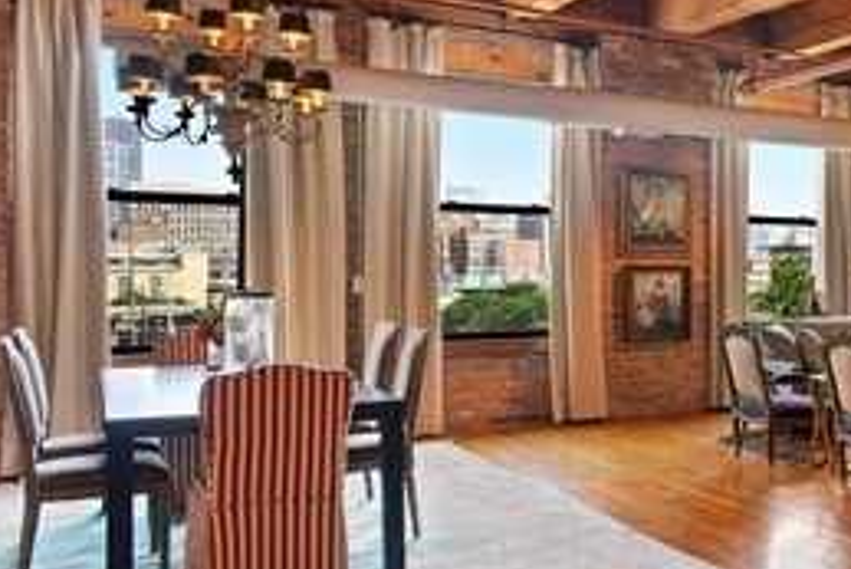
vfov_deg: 31.9
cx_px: 1032
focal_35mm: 42
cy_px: 271
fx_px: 993
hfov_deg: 35.8
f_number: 8
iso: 200
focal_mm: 17
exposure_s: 1/2
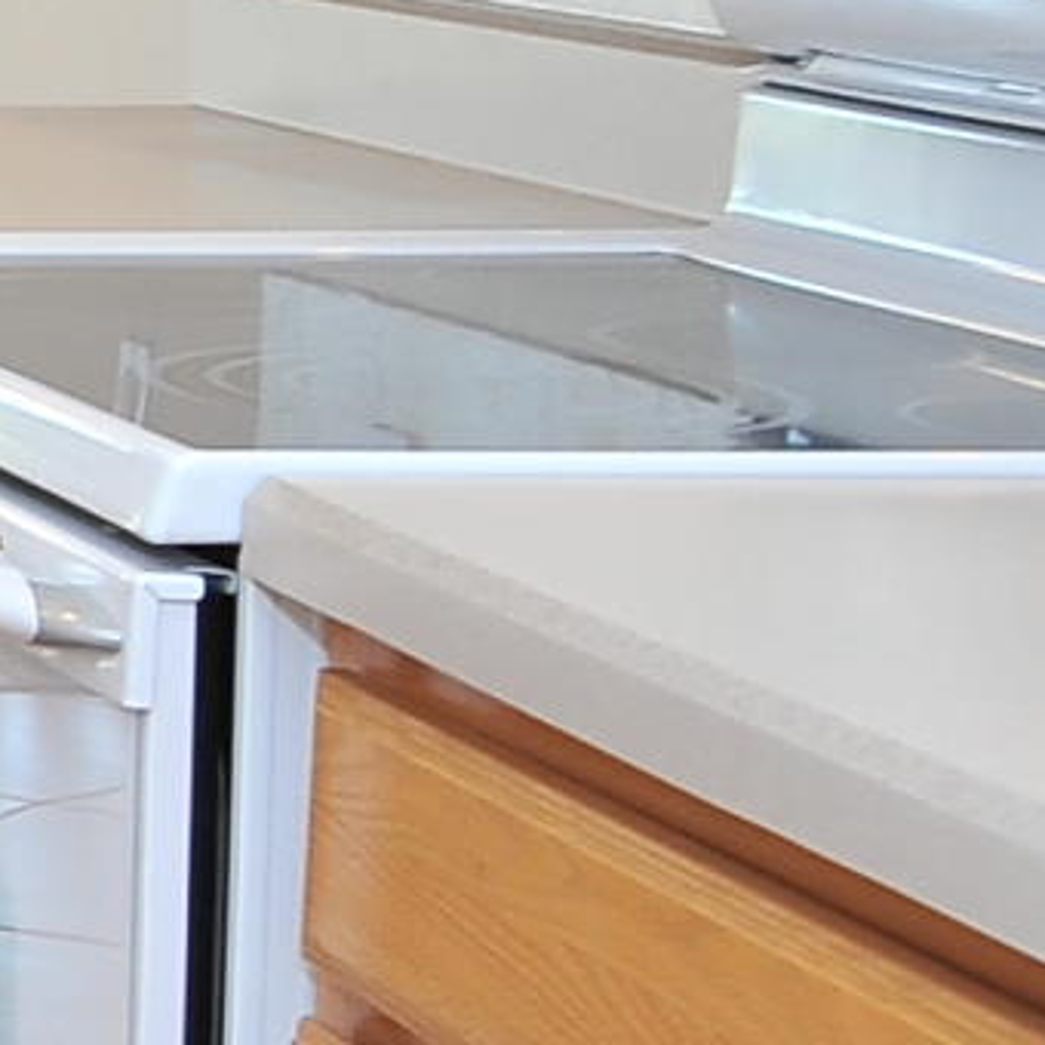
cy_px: -191
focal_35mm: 135
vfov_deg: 12.6
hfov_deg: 10.1
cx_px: -1933
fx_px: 4611
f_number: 6.3
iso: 640
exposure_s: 1/30
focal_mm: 18
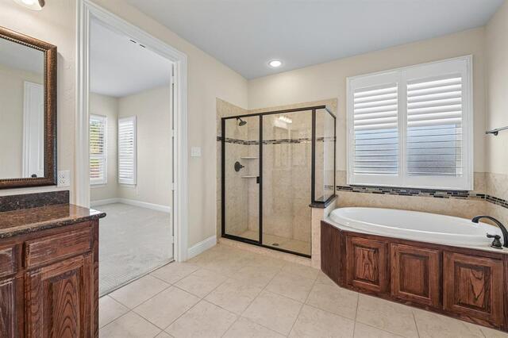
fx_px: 197
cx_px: 254
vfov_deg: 81.1
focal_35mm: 14
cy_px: 169
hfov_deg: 104.3
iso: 400
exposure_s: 1/20
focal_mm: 14
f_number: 8
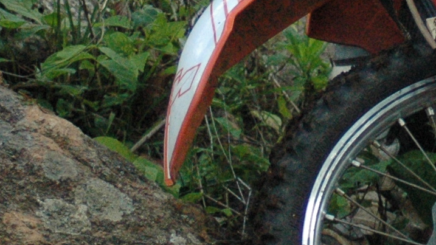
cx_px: 361
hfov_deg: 4.7
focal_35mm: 461
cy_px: -333
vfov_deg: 2.6
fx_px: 5329
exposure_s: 1/1600
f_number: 4
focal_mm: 70
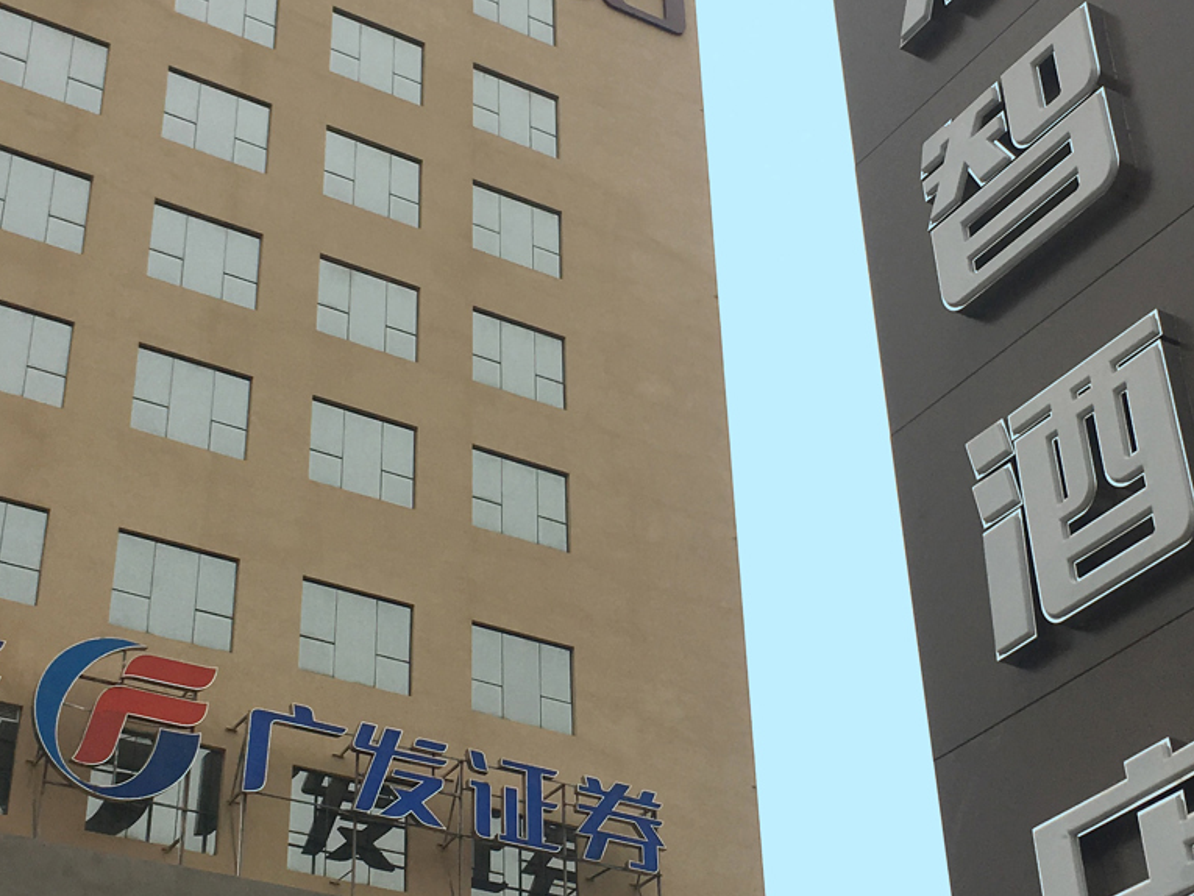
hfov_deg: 30.7
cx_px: 652
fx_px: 2173
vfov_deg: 23.3
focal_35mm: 63
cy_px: 416
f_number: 2.2
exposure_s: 1/472
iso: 25
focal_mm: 4.15
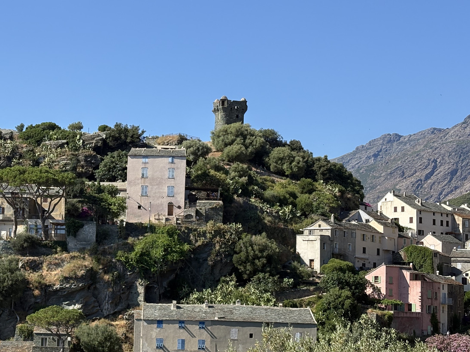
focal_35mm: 76
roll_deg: -2.0
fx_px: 1032
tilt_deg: +7.4
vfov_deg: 19.4
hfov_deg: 25.4
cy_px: 187
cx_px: 134
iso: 40
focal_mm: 5.96
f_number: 1.6
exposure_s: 1/2994
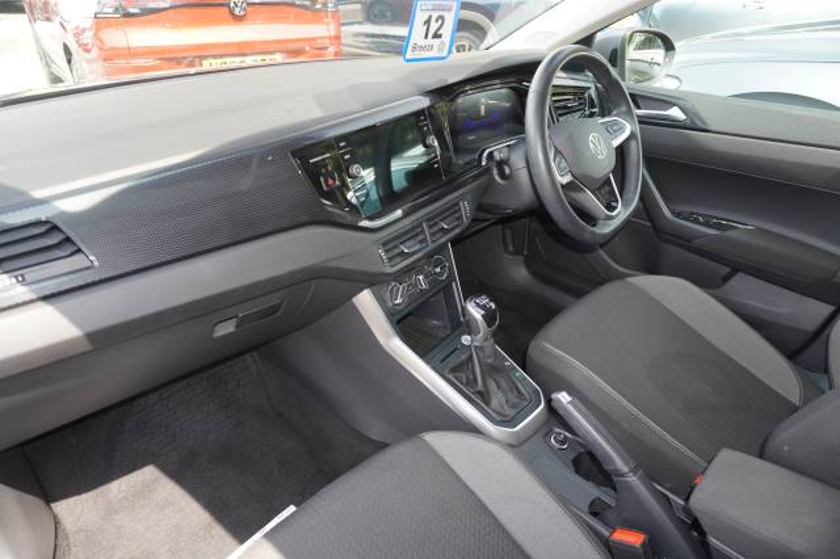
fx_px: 560
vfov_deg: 53.1
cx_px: 420
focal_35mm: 24
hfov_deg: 73.8
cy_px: 280
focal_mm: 16
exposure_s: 1/125
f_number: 4
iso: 400
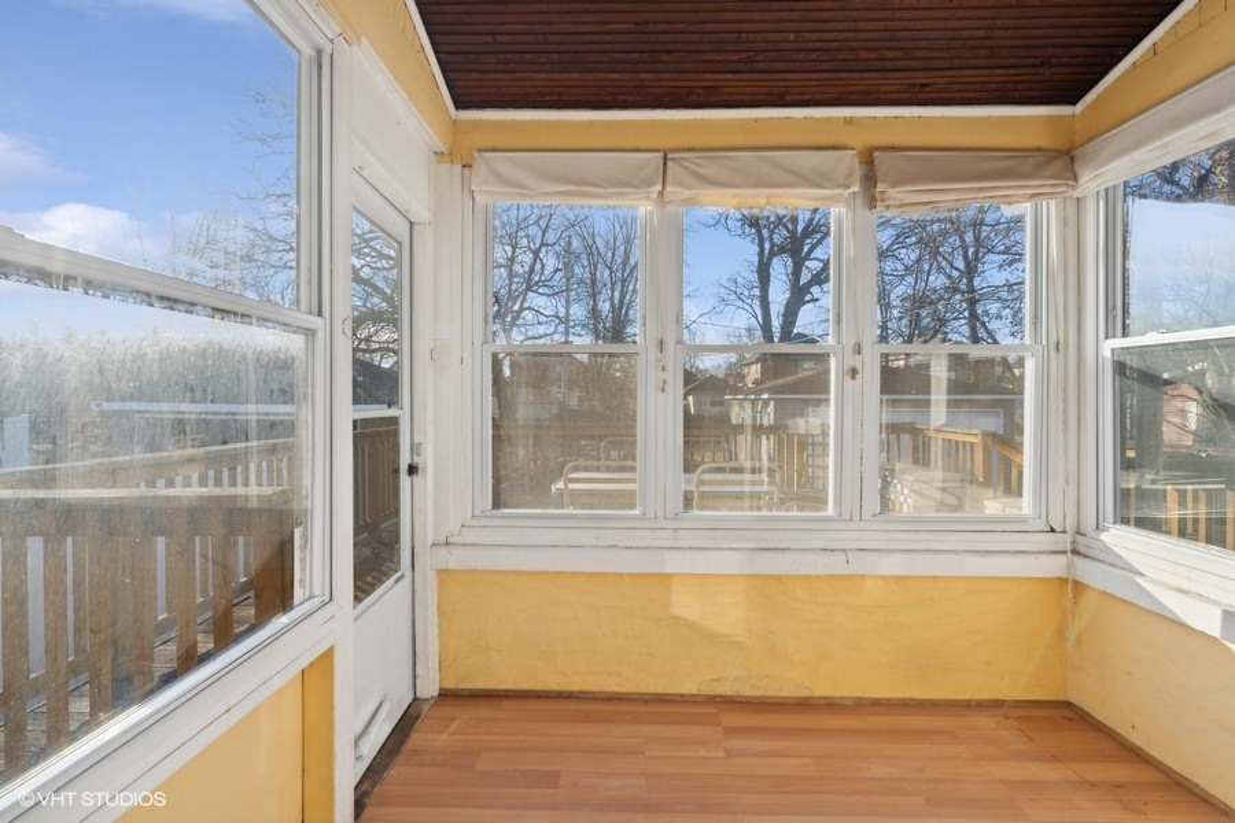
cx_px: 618
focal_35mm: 16
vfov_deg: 73.7
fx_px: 549
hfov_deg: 96.7
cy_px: 412
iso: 320
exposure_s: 1/125
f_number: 8
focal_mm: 16
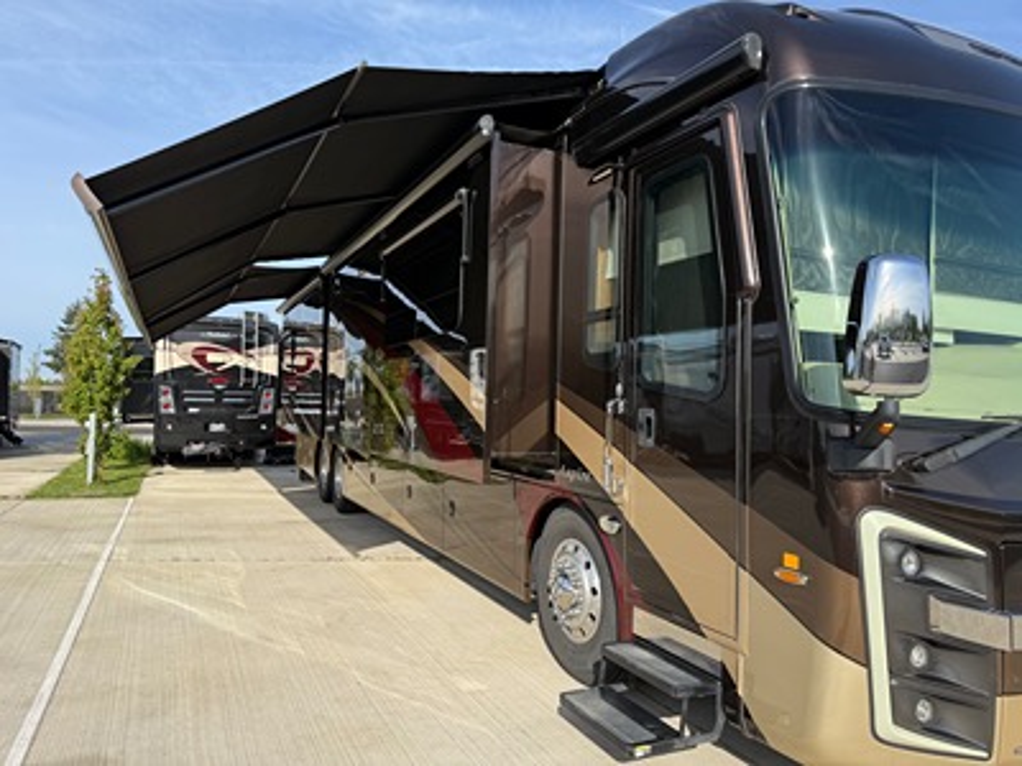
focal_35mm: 24
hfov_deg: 71.6
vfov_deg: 56.8
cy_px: 383
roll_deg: -0.5
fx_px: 709
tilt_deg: +2.2
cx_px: 511
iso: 80
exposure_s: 1/2907
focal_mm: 6.76
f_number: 1.78
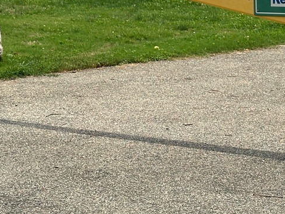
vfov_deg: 9.2
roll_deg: +0.6
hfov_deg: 12.4
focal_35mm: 159
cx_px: 224
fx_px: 1309
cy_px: -73
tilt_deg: -0.7
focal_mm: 6.86
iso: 64
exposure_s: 1/4785
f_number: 1.78
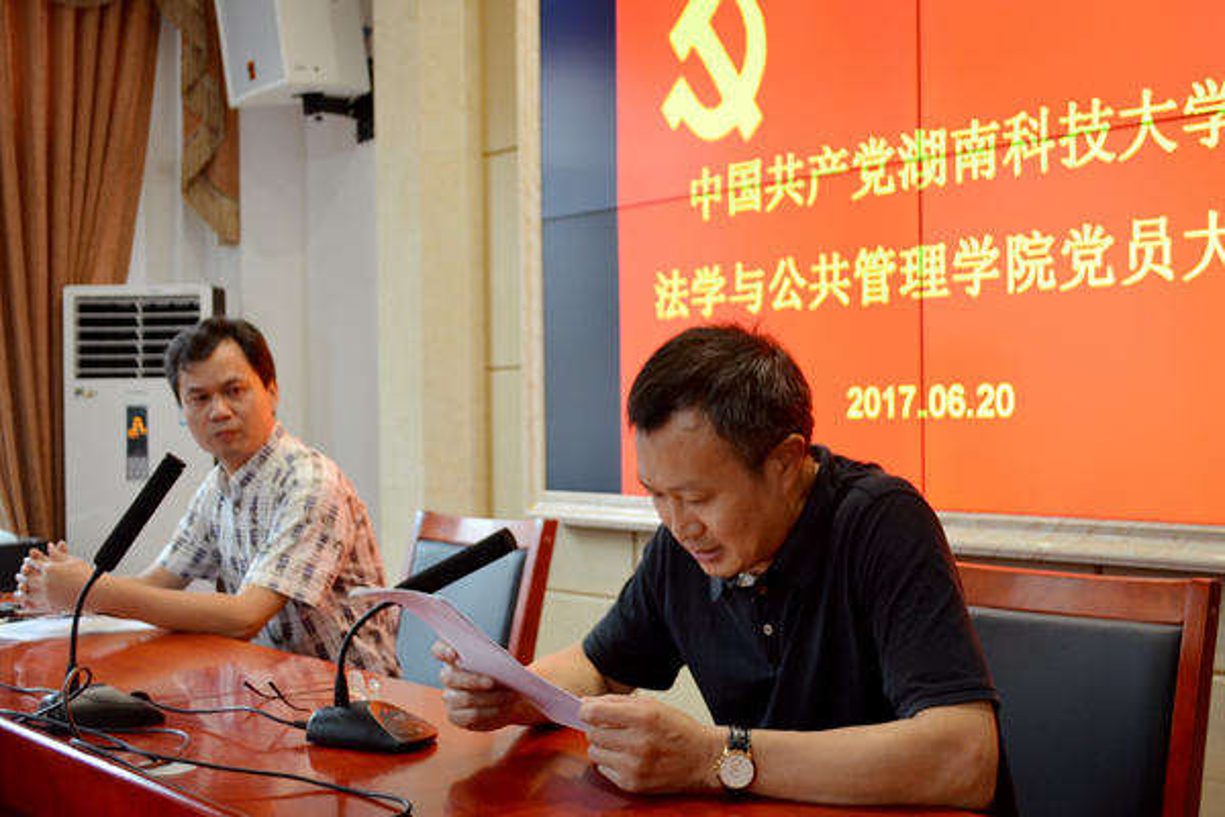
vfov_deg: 29.9
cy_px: 408
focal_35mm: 45
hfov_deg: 43.6
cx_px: 612
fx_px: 1531
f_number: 4.5
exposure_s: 1/30
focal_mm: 30
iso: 800
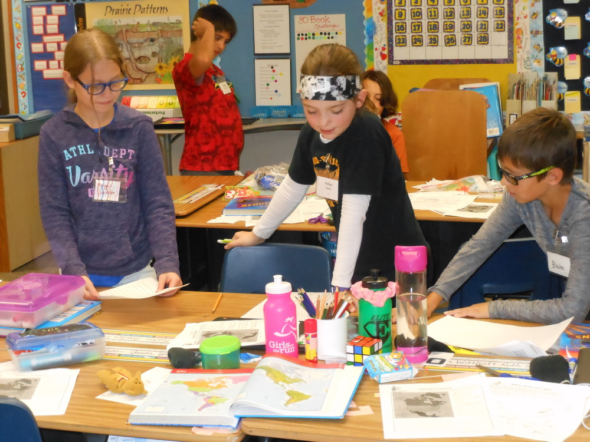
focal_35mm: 63
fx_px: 1074
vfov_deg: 23.3
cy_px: 221
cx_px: 295
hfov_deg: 30.7
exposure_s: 1/60
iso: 640
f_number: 5
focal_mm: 11.2
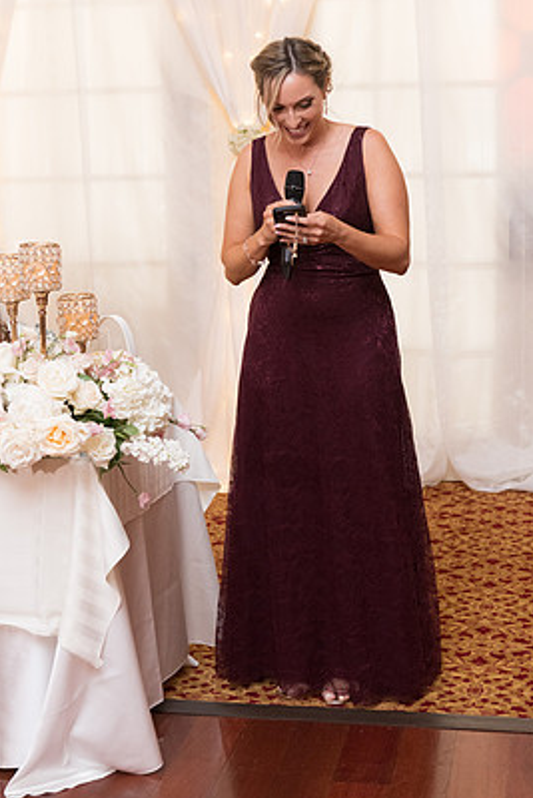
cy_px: 367
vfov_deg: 31.9
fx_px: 1398
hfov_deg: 21.6
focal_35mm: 63
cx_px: 297
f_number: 5
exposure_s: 1/125
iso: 3200
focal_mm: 56
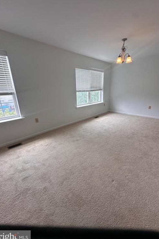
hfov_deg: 77.3
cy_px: 120
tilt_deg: -17.7
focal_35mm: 15
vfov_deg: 100.4
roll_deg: +0.7
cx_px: 83
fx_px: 99
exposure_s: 1/120
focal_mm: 2.22
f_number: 2.2
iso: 50
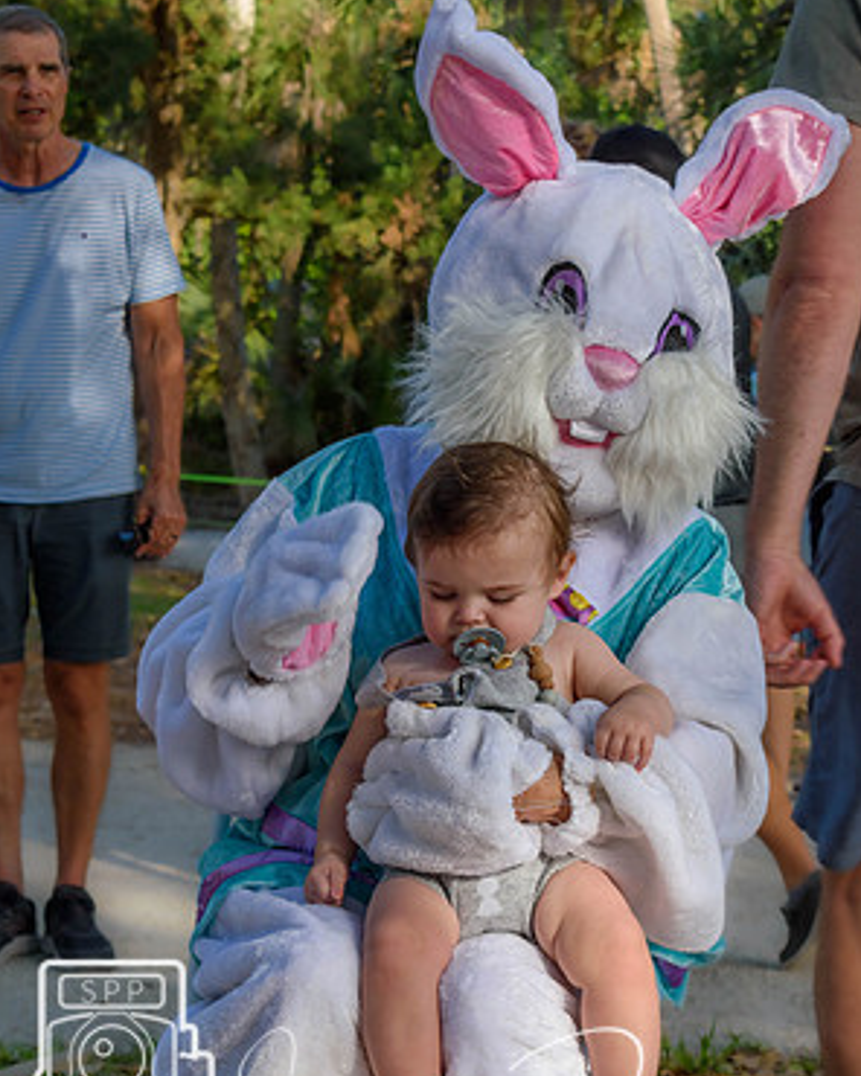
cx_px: 430
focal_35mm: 89
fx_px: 2835
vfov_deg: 21.5
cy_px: 608
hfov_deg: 17.3
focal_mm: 52
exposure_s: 1/250
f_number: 8
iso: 250
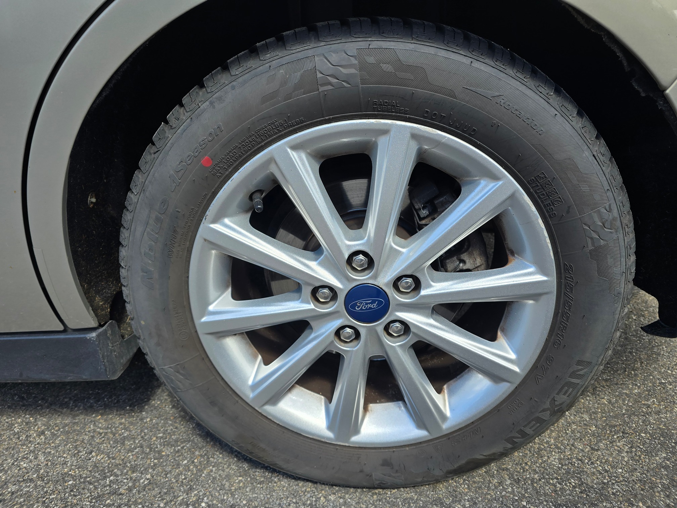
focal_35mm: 23
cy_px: 254
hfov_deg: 73.9
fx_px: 450
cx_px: 338
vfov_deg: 58.9
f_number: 1.7
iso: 12
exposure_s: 1/300
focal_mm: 6.3
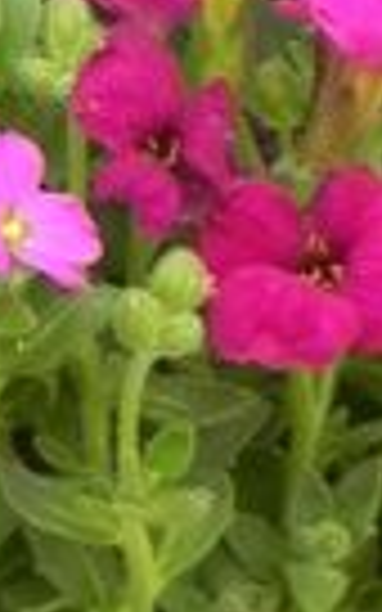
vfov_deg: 2.9
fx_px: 12126
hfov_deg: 1.8
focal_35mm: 728
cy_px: -752
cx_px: -951
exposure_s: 1/200
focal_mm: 20.8
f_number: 4.5
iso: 160
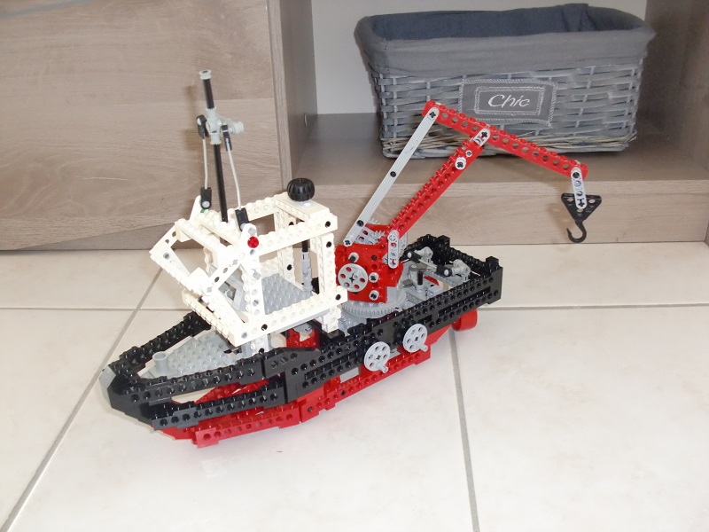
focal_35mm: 36
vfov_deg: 39.7
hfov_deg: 51.4
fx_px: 737
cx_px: 354
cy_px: 266
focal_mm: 6.3
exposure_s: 1/50
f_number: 2.8
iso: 400
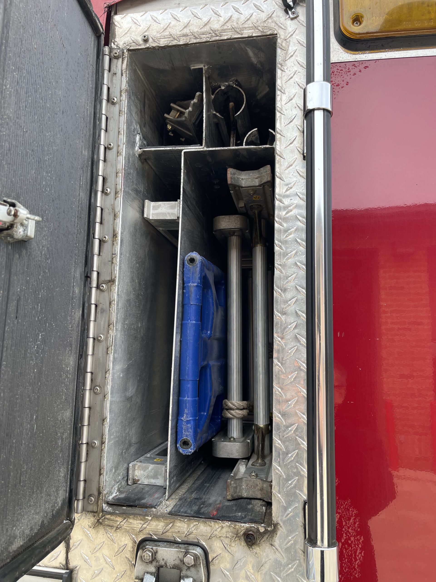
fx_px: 437
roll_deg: -1.0
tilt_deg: +5.7
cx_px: 218
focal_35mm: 26
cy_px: 291
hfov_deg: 53.1
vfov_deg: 67.3
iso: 32
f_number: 1.6
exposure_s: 1/432
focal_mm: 5.1
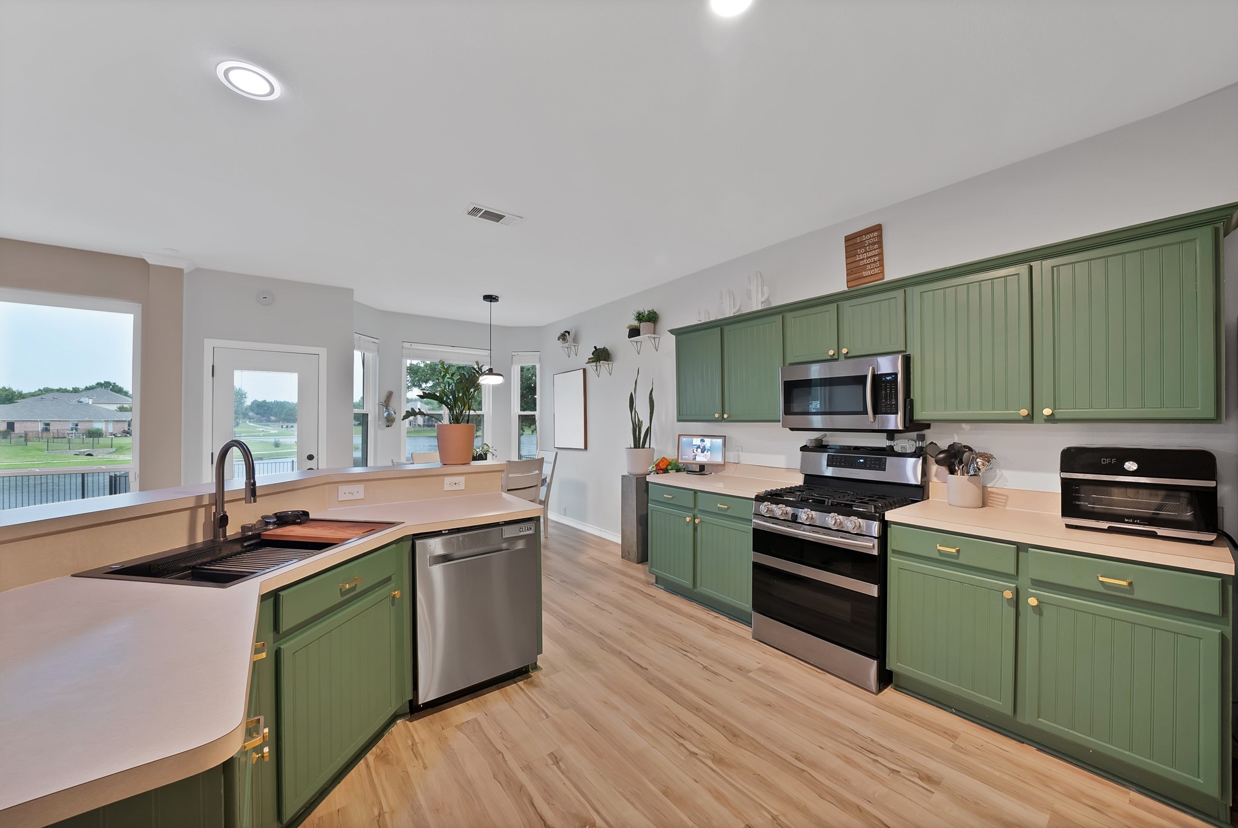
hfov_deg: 112.6
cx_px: 619
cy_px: 414
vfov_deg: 90.1
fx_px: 413
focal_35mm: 12
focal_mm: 12
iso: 640
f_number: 9
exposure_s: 1/1.25
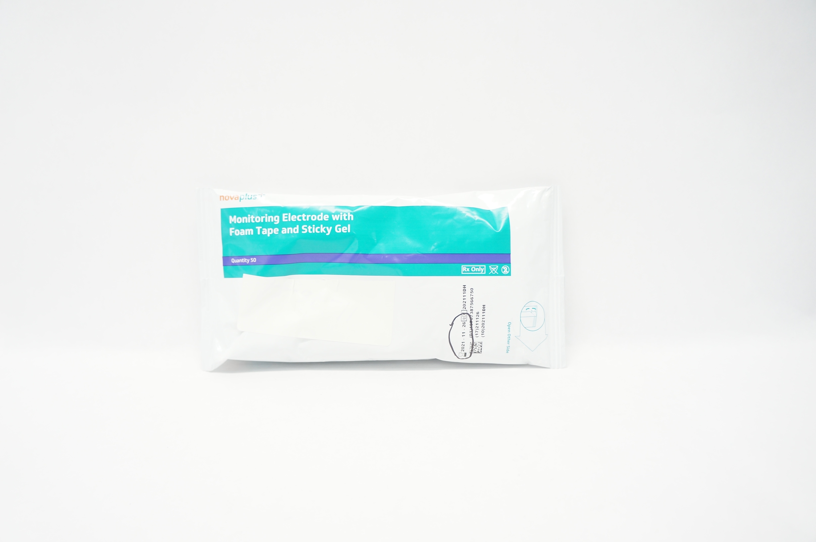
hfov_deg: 67.4
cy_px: 271
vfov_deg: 47.8
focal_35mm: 27
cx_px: 408
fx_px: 611
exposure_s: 1/80
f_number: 4
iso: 400
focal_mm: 18
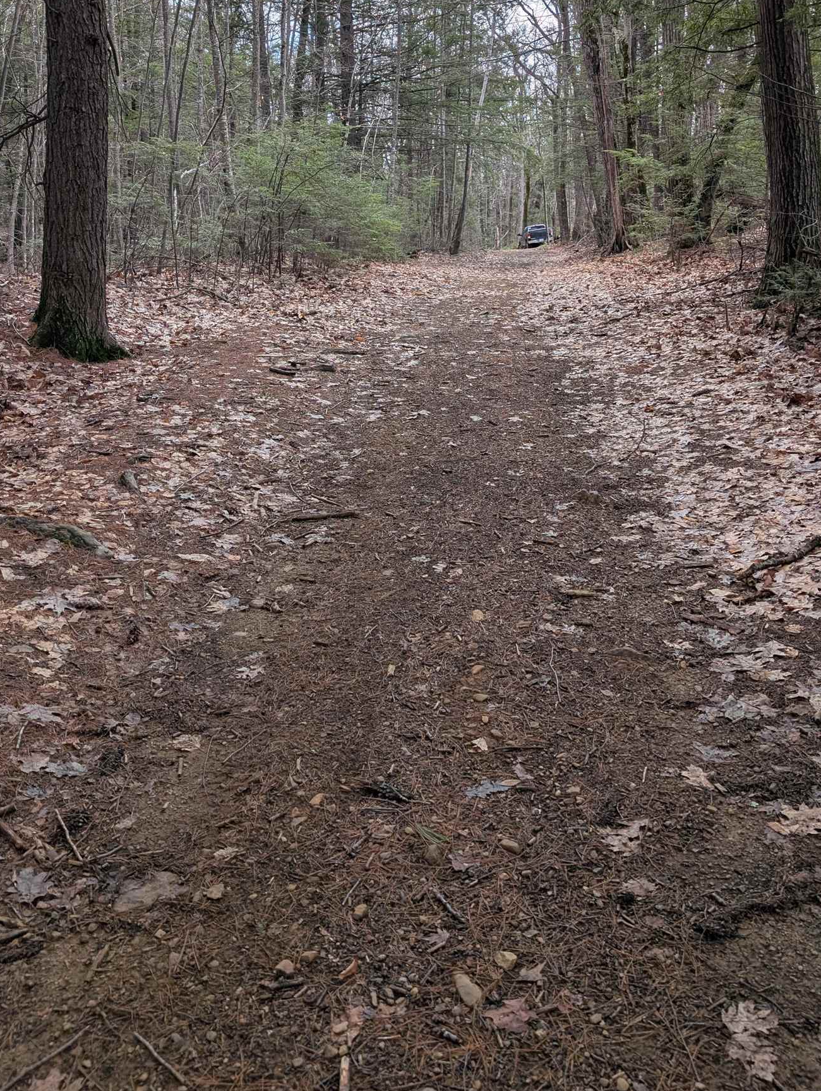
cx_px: 453
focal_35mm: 32
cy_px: 408
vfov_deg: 56.1
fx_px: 1010
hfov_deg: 44.2
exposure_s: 1/430
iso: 15
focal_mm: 6.9
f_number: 1.68
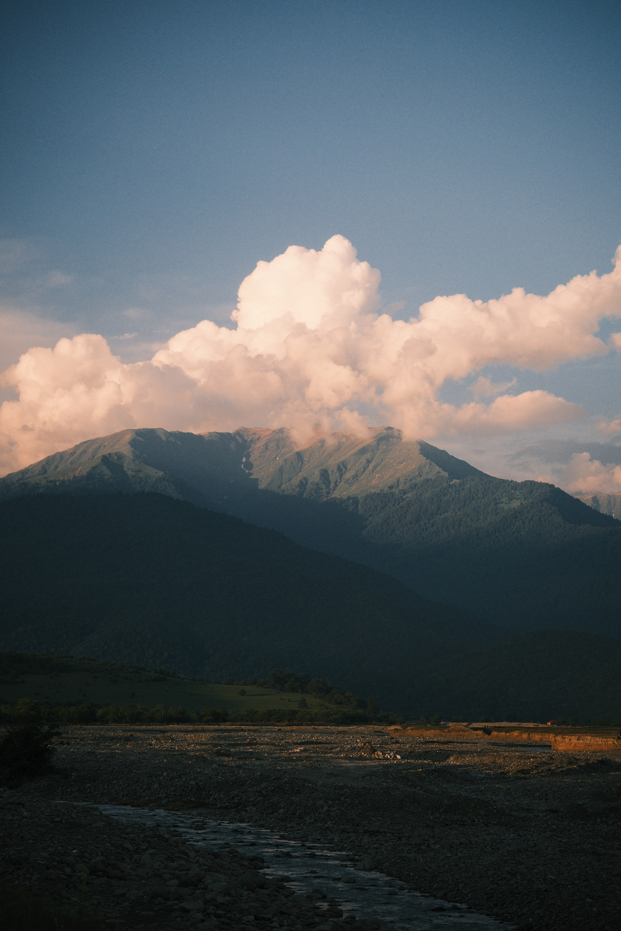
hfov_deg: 16.3
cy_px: 466
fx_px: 2173
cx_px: 310
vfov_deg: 24.2
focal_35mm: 84
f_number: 2.2
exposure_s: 1/250
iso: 500
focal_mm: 56
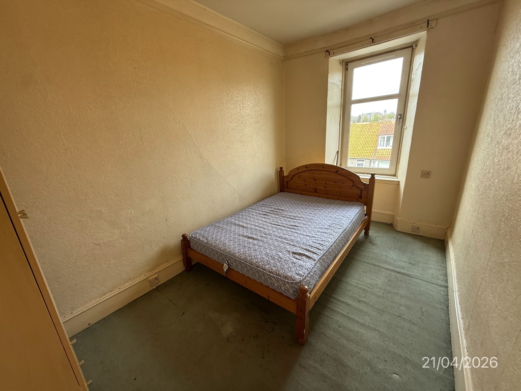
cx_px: 260
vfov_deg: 85.7
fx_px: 211
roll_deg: +3.4
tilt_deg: -16.4
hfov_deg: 102.1
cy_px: 196
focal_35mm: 14
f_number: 2.2
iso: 125
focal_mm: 2.22
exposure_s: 1/99
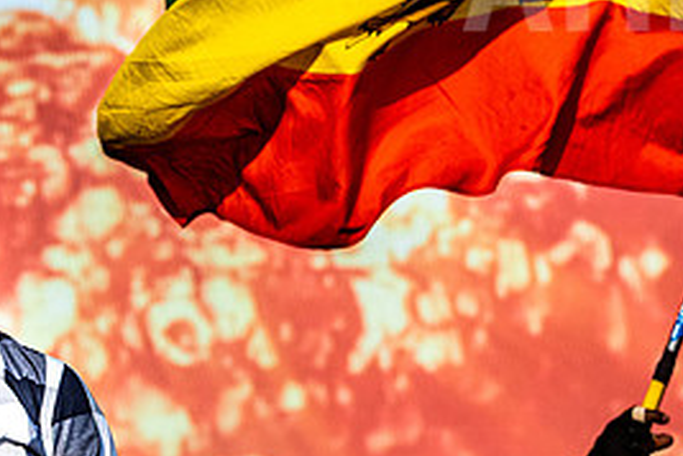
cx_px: -112
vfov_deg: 5.7
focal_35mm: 241
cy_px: 134
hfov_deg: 8.5
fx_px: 4572
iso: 640
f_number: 4
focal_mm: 82
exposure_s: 1/5000
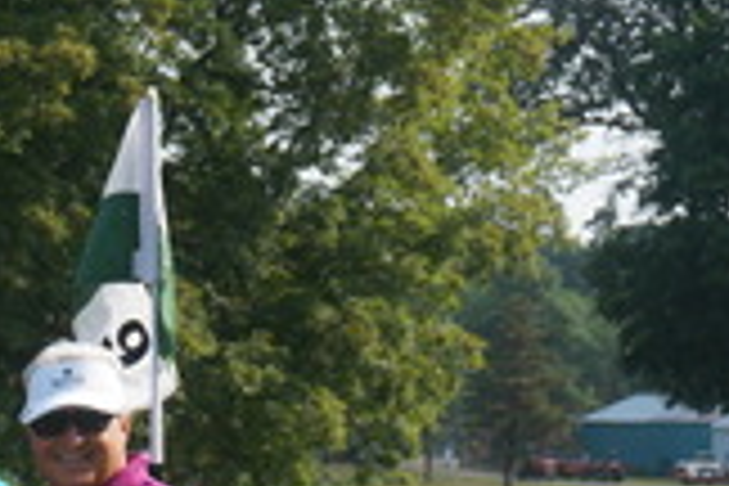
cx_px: -382
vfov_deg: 8.0
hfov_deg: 11.6
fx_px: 3442
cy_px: 493
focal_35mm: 170
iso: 200
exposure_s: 1/640
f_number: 5.6
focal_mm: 34
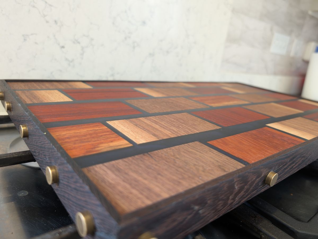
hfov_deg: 71.5
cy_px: 120
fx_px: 221
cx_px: 159
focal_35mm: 24
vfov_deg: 57.0
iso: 31
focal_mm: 6.9
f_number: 1.68
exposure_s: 1/15
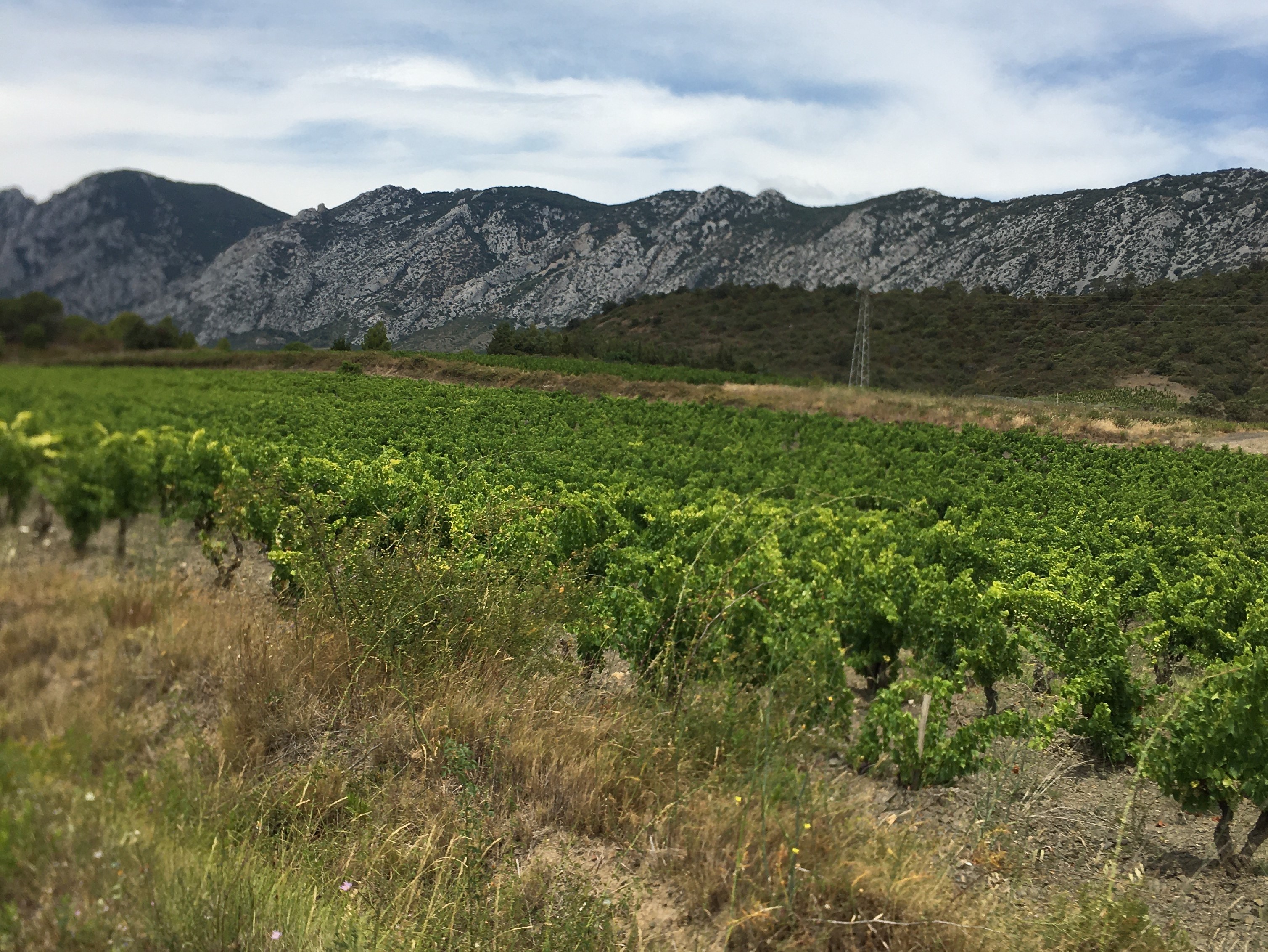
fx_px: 1062
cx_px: 634
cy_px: 476
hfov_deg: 61.7
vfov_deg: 48.2
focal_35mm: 29
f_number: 2.2
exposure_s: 1/2079
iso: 25
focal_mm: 4.15
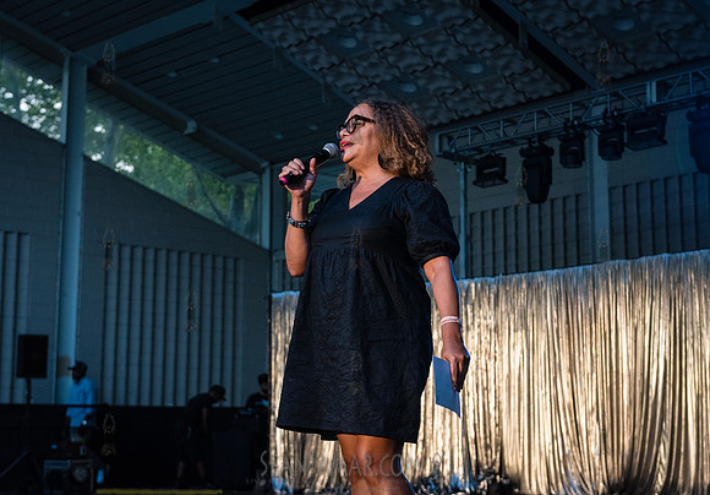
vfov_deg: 22.8
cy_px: 248
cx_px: 383
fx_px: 1224
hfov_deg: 32.3
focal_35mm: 61
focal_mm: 56
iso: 3200
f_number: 4
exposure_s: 1/400
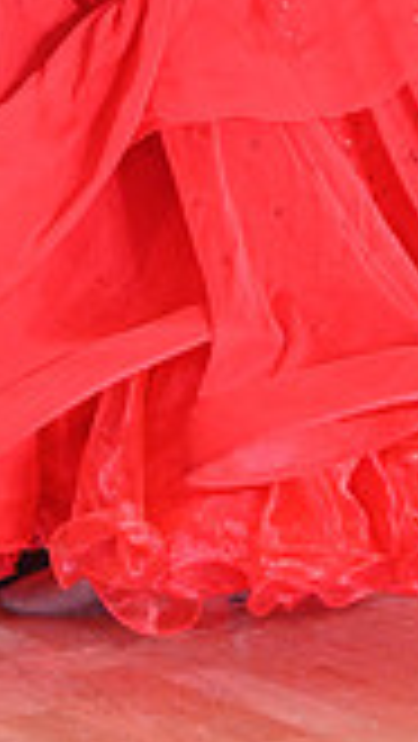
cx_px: 25
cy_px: -247
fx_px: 7614
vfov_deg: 5.5
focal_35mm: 387
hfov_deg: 3.1
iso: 3200
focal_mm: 105
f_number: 5.6
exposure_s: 1/400
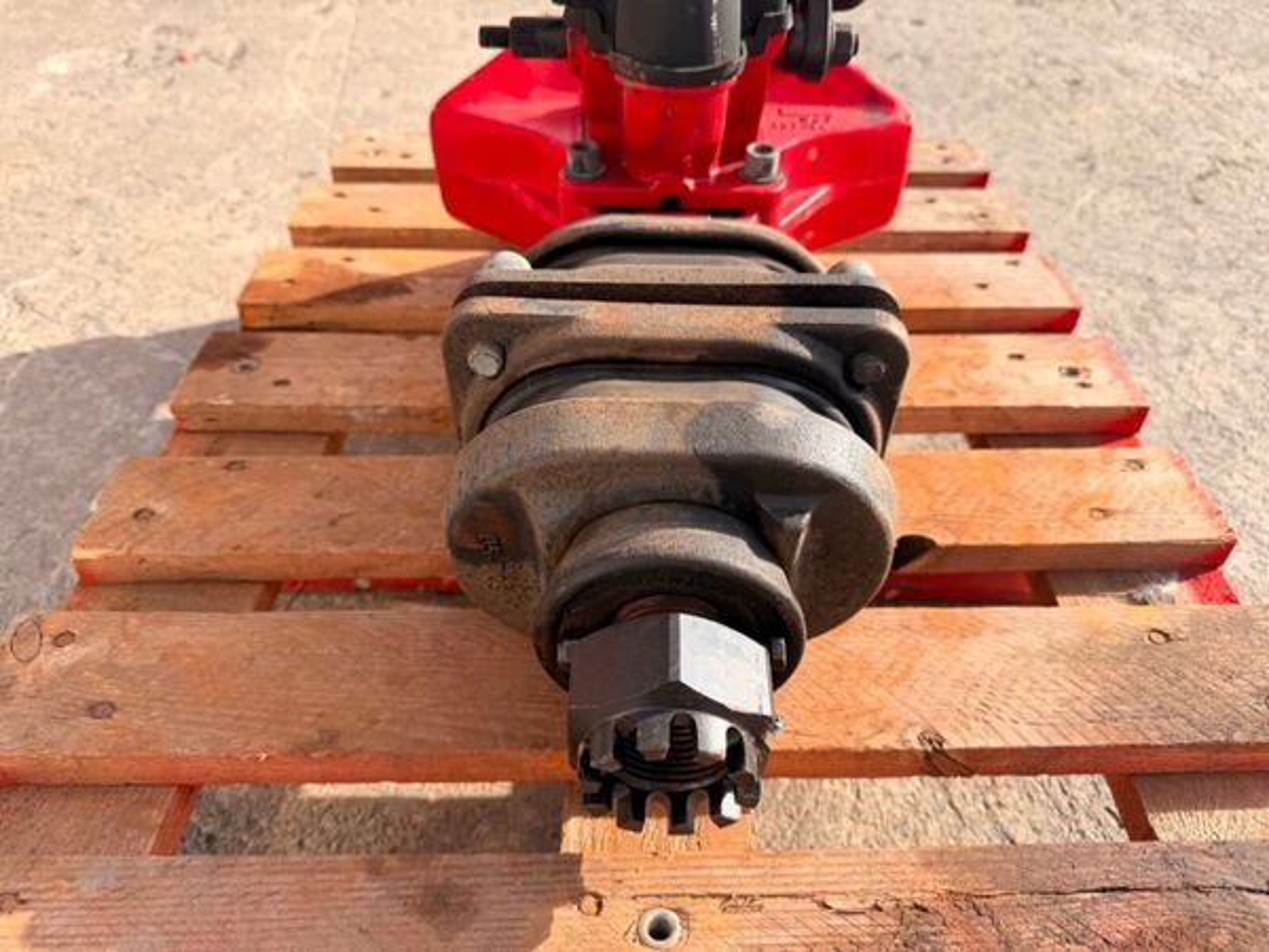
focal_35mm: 24
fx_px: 880
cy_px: 476
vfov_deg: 56.8
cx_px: 634
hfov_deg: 71.6
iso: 80
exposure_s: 1/1727
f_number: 1.78
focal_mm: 6.76
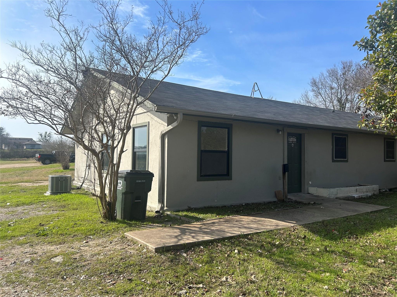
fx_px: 298
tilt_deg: +0.6
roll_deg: -0.4
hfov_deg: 67.3
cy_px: 148
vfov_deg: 53.1
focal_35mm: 26
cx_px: 198
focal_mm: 5.7
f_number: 1.5
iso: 50
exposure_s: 1/3257
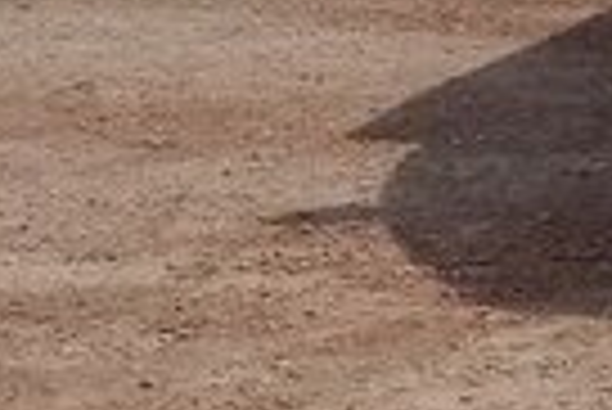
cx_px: 1242
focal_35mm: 156
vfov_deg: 8.6
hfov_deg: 11.7
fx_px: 2655
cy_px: -219
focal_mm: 3.3
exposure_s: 1/1715
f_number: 2.2
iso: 50
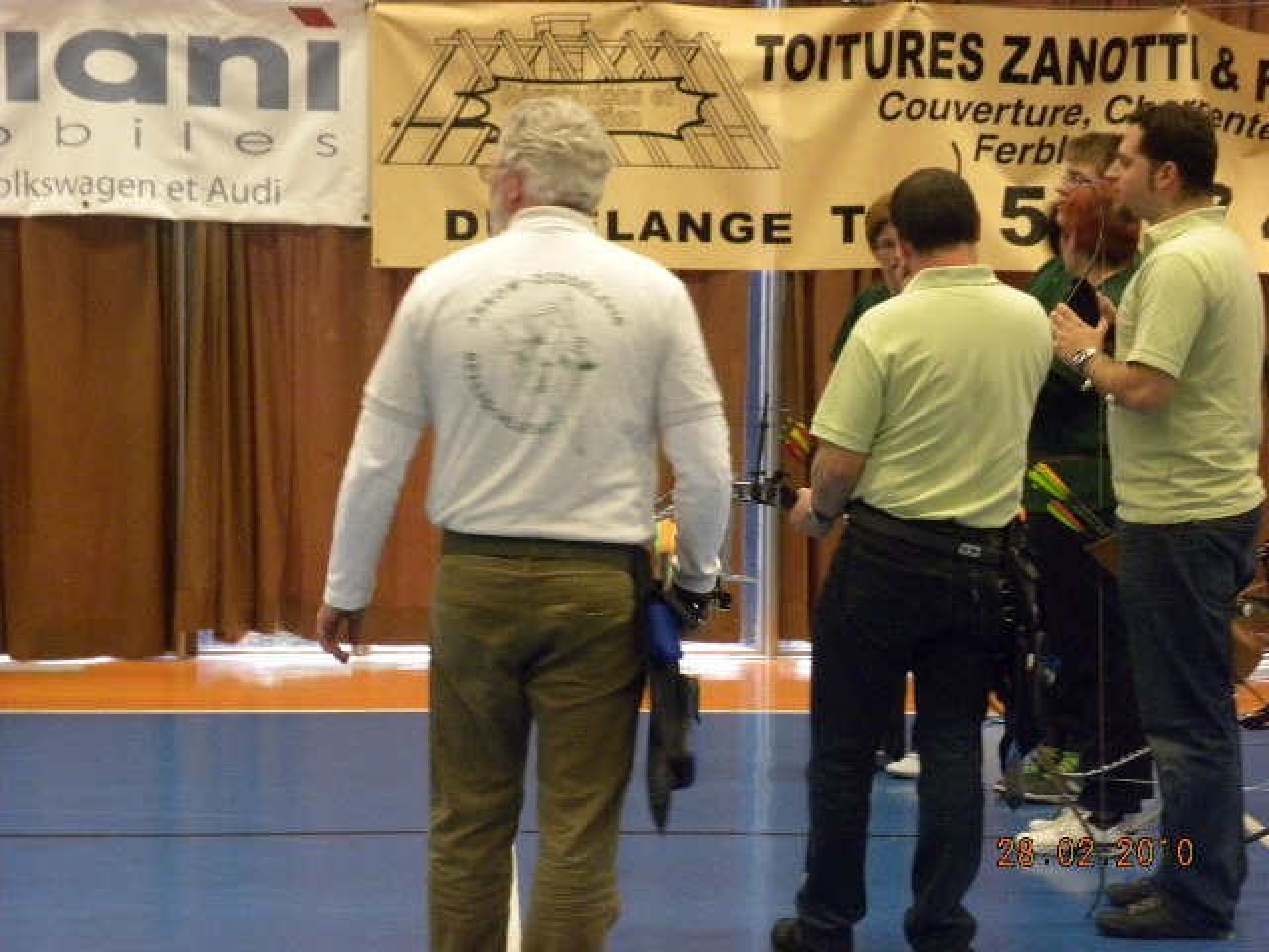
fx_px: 3849
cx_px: 634
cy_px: 476
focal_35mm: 105
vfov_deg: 14.1
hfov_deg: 18.7
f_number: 4
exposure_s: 1/26
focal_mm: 18.8
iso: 400
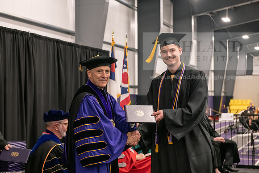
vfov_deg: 21.9
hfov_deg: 32.4
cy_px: 86
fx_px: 446
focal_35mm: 62
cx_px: 130
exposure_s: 1/125
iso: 2500
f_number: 5
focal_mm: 62
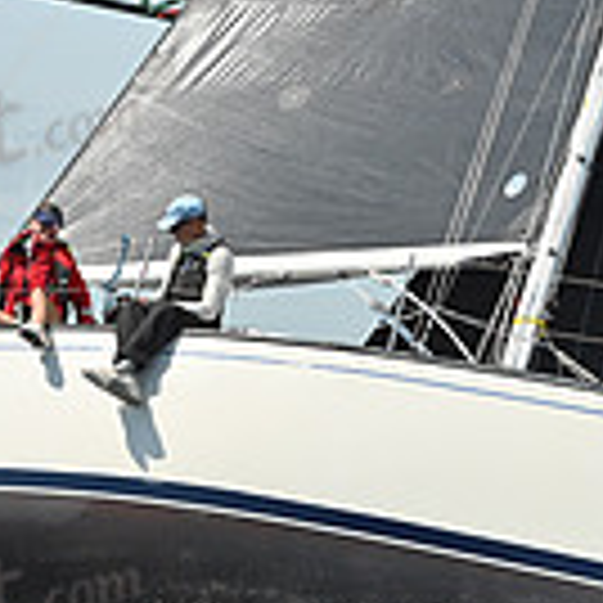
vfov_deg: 6.8
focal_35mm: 258
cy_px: 349
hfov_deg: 6.8
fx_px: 5085
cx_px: 378
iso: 320
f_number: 9
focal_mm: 70
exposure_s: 1/1250
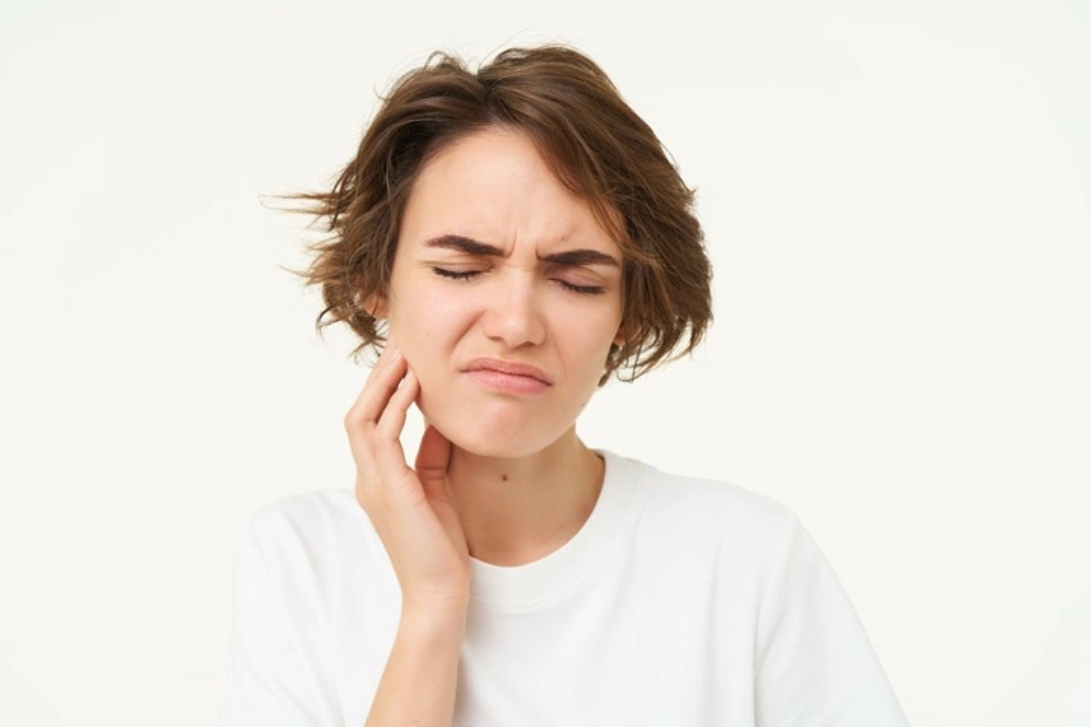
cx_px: 546
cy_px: 364
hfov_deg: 48.5
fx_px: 1212
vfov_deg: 33.4
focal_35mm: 40
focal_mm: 40
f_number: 6.3
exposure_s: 1/125
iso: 200
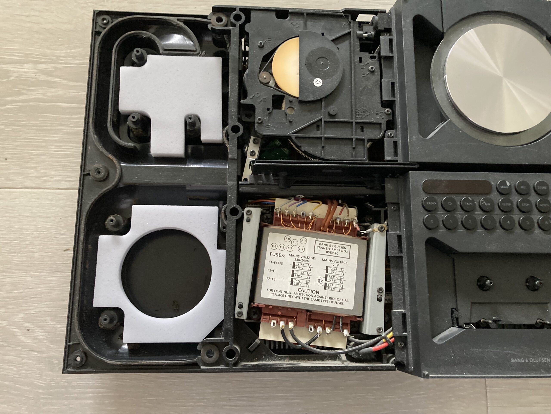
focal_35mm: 28
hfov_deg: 63.4
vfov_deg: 49.7
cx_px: 276
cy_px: 207
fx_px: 446
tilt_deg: -79.9
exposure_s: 1/30
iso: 640
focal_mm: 3.99
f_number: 1.8
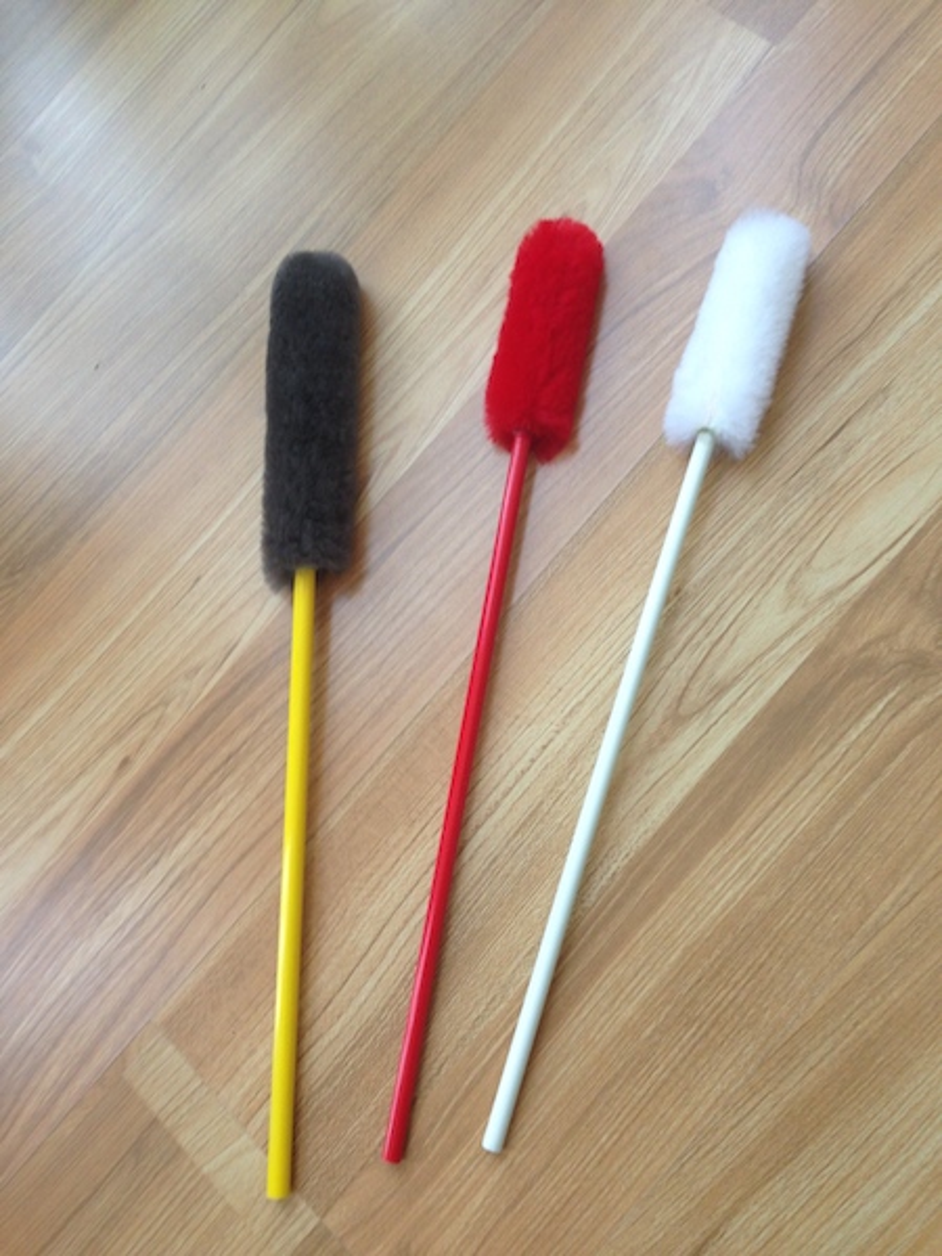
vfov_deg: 55.4
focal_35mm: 33
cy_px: 628
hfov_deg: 42.9
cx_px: 471
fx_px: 1197
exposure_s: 1/60
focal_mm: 4.12
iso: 64
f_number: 2.4
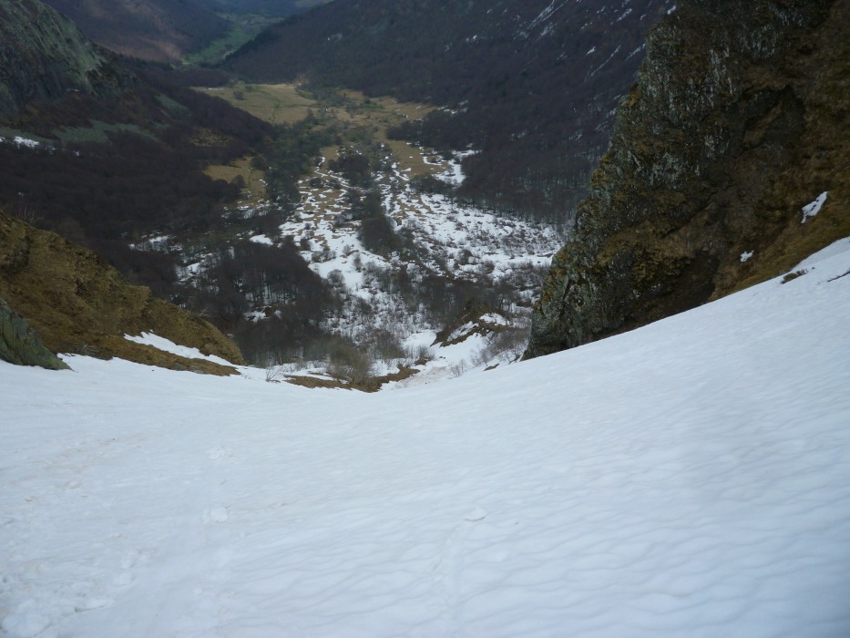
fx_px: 712
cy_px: 319
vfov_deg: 48.2
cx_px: 425
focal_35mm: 29
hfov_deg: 61.7
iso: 80
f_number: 4
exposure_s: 1/500
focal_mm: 5.2
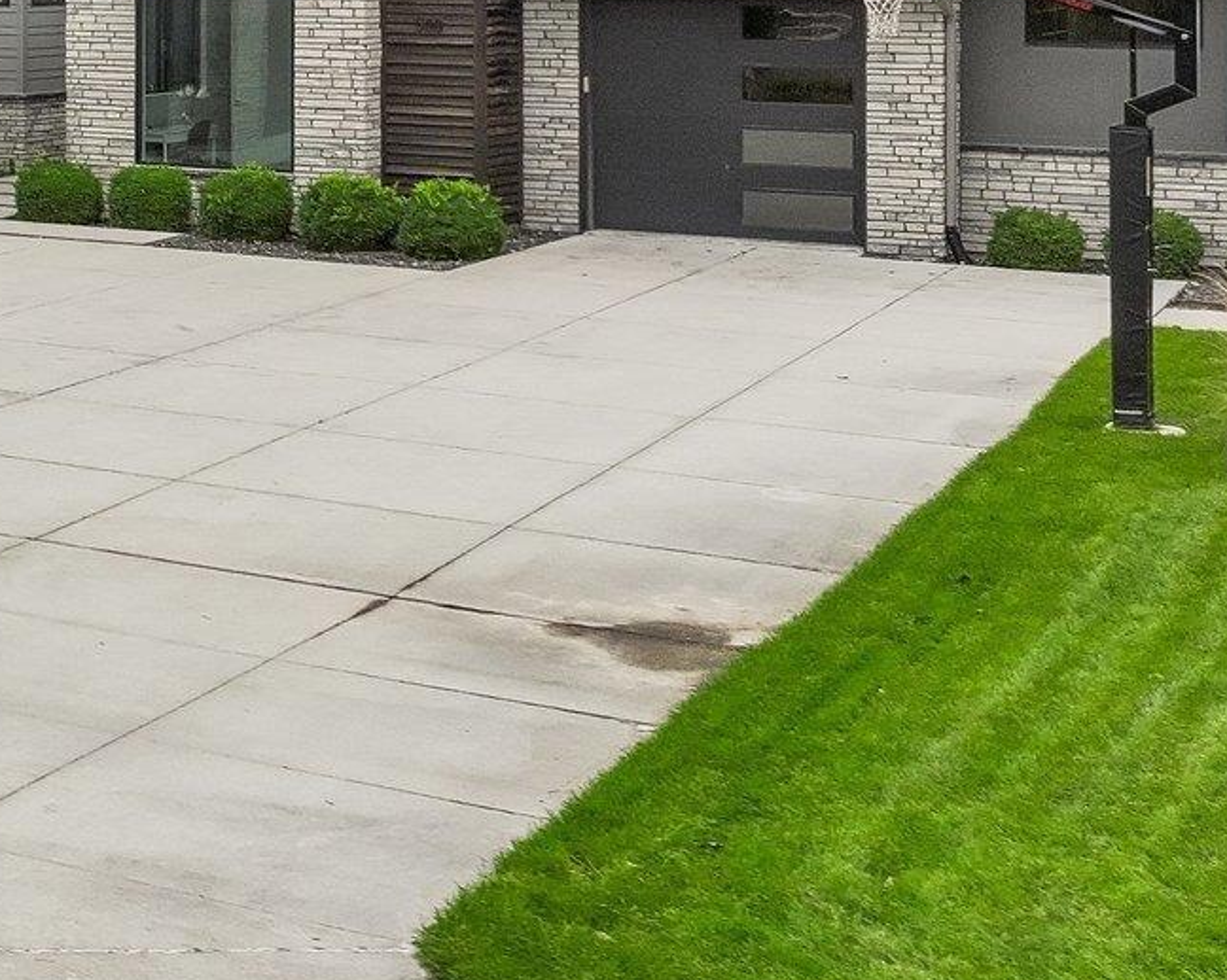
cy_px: -57
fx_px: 2686
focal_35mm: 74
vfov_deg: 19.9
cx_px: -271
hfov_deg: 23.4
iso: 200
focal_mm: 12.3
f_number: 8
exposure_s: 1/6
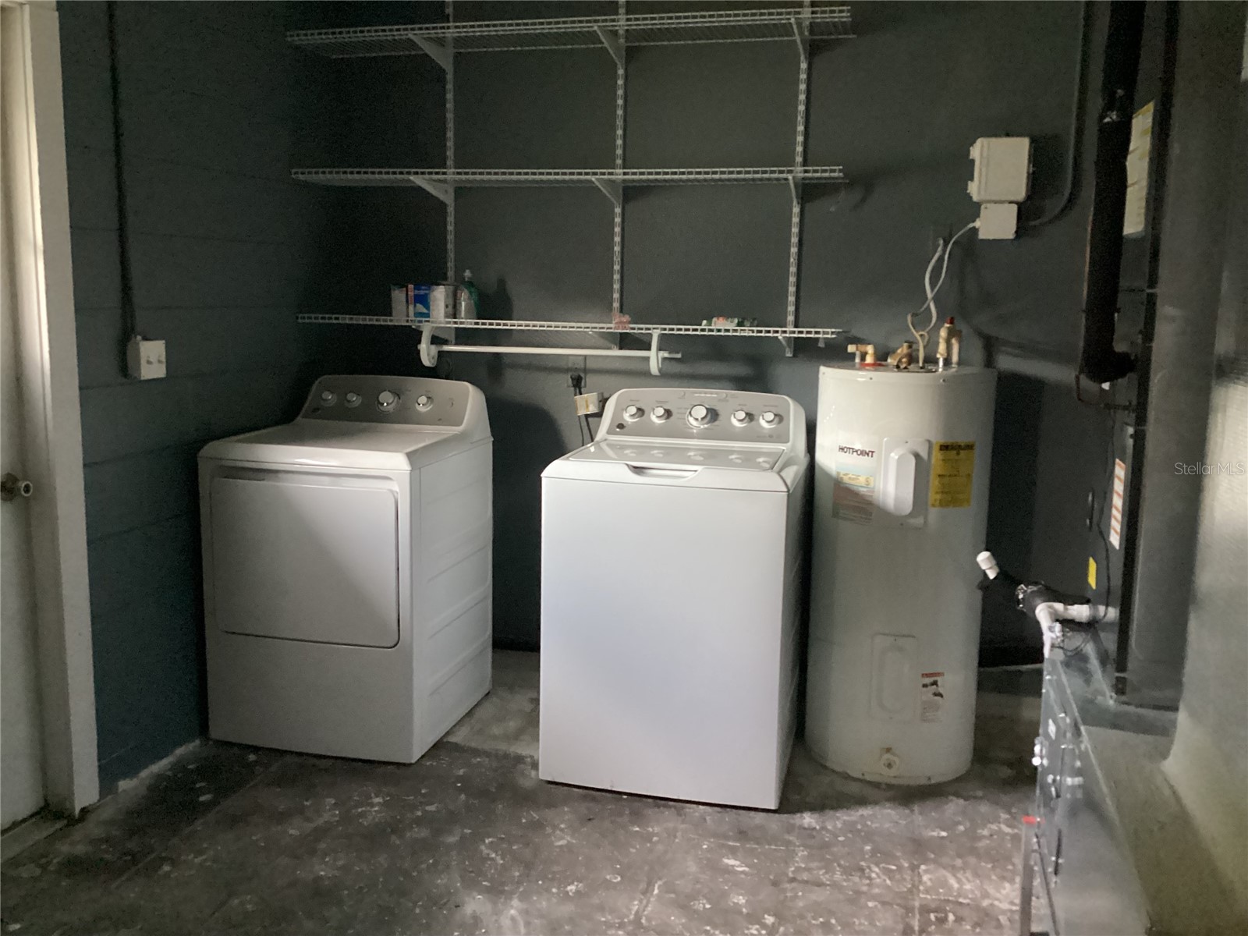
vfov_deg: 45.4
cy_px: 468
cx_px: 624
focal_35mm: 31
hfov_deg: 58.4
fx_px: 1118
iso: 640
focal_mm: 3.3
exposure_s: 1/30
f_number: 2.4
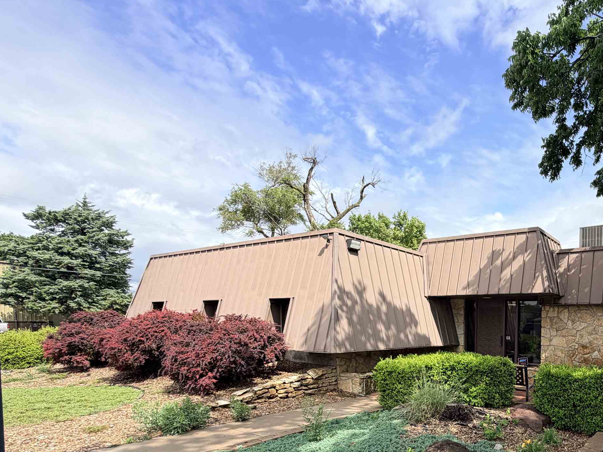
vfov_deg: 55.6
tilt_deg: -3.3
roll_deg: -0.4
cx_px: 477
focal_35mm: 23
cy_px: 346
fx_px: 401
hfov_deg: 67.4
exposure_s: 1/770
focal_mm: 2.22
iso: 25
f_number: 2.2
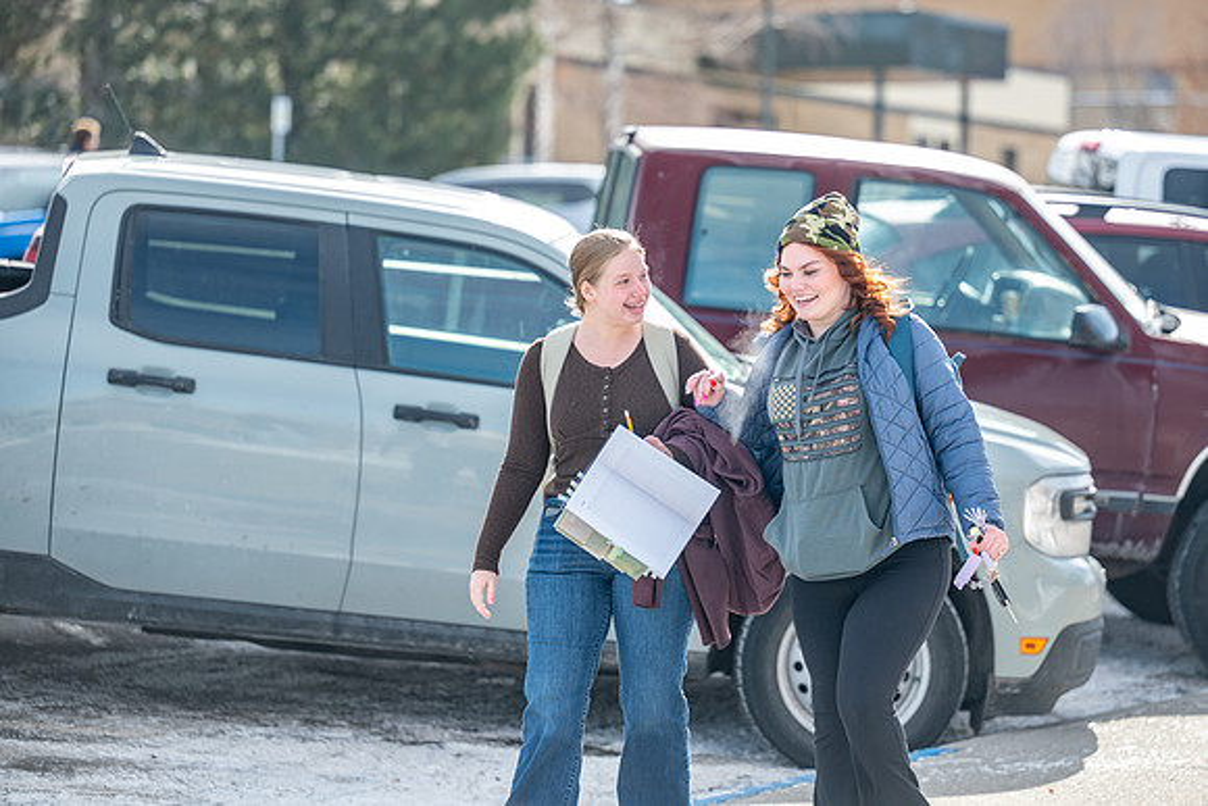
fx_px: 4571
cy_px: 349
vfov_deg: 10.1
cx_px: 685
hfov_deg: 15.1
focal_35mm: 136
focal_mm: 120
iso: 100
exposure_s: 1/800
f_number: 2.8
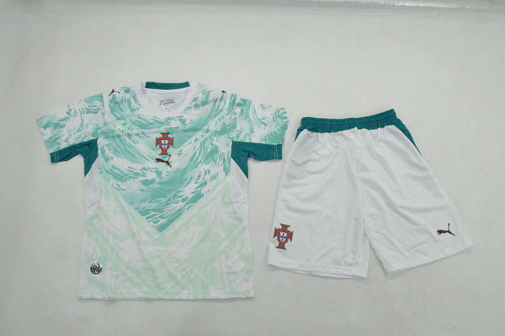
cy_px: 168
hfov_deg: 67.4
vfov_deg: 47.9
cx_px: 252
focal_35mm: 27
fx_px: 378
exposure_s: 1/200
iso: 6400
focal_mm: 18
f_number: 22
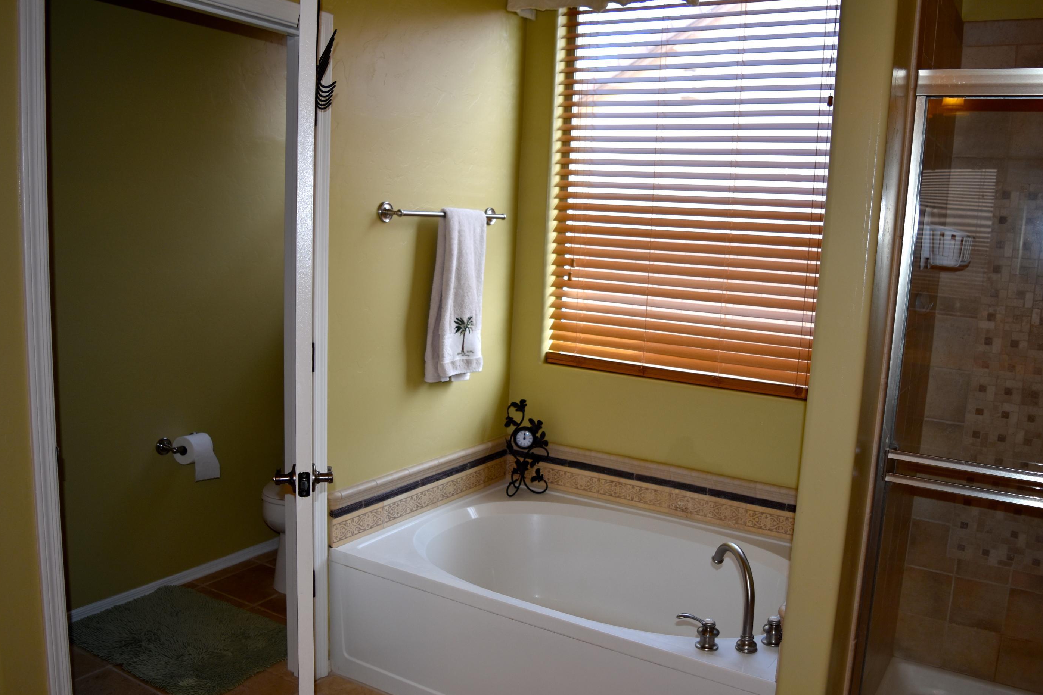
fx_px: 840
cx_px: 550
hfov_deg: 63.6
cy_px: 365
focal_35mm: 29
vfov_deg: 44.9
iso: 200
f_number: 3.5
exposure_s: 1/160
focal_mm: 18
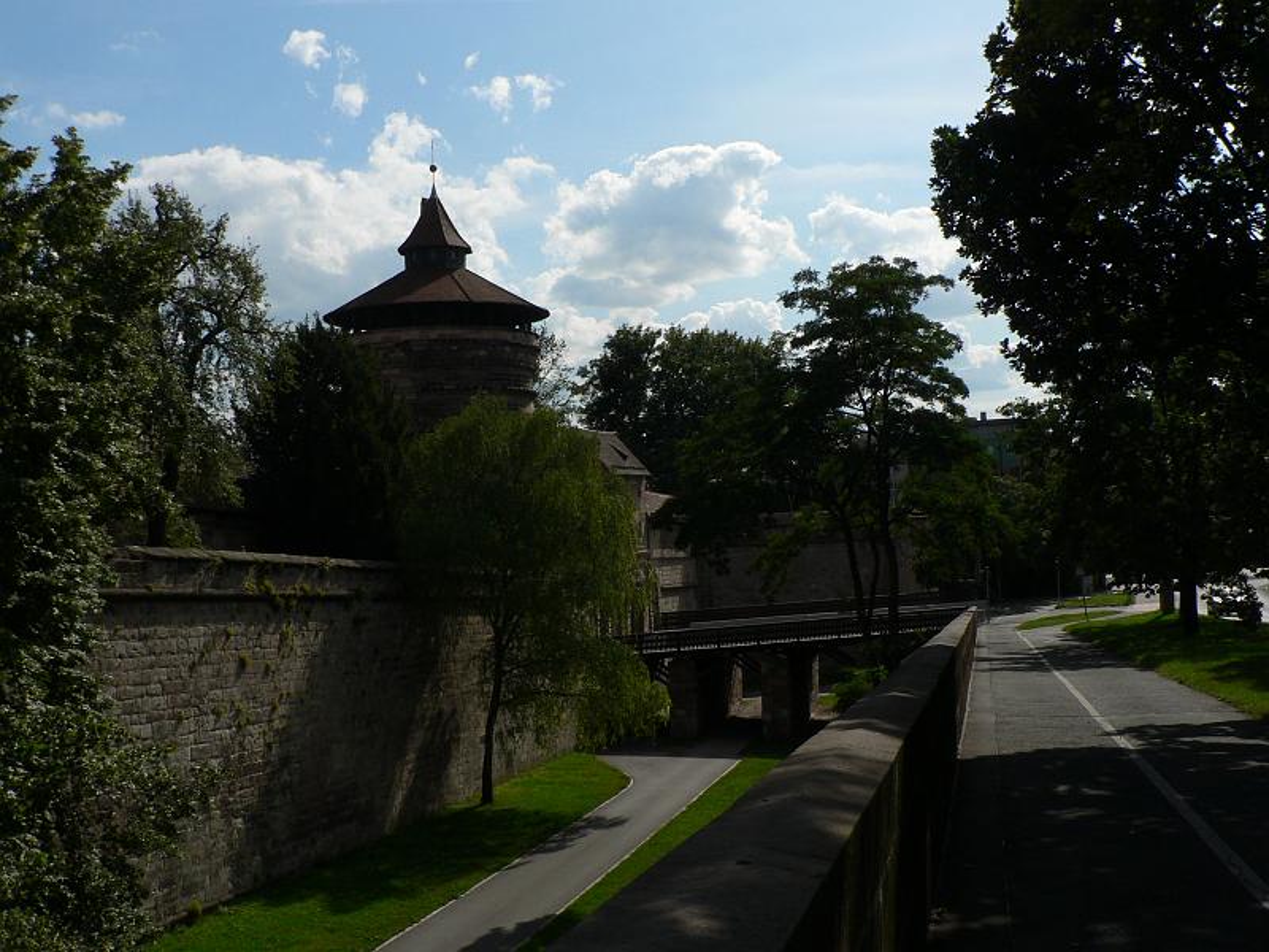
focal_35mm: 36
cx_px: 634
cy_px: 476
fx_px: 1320
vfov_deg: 39.7
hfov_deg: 51.4
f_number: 5
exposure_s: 1/1300
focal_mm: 6
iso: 80
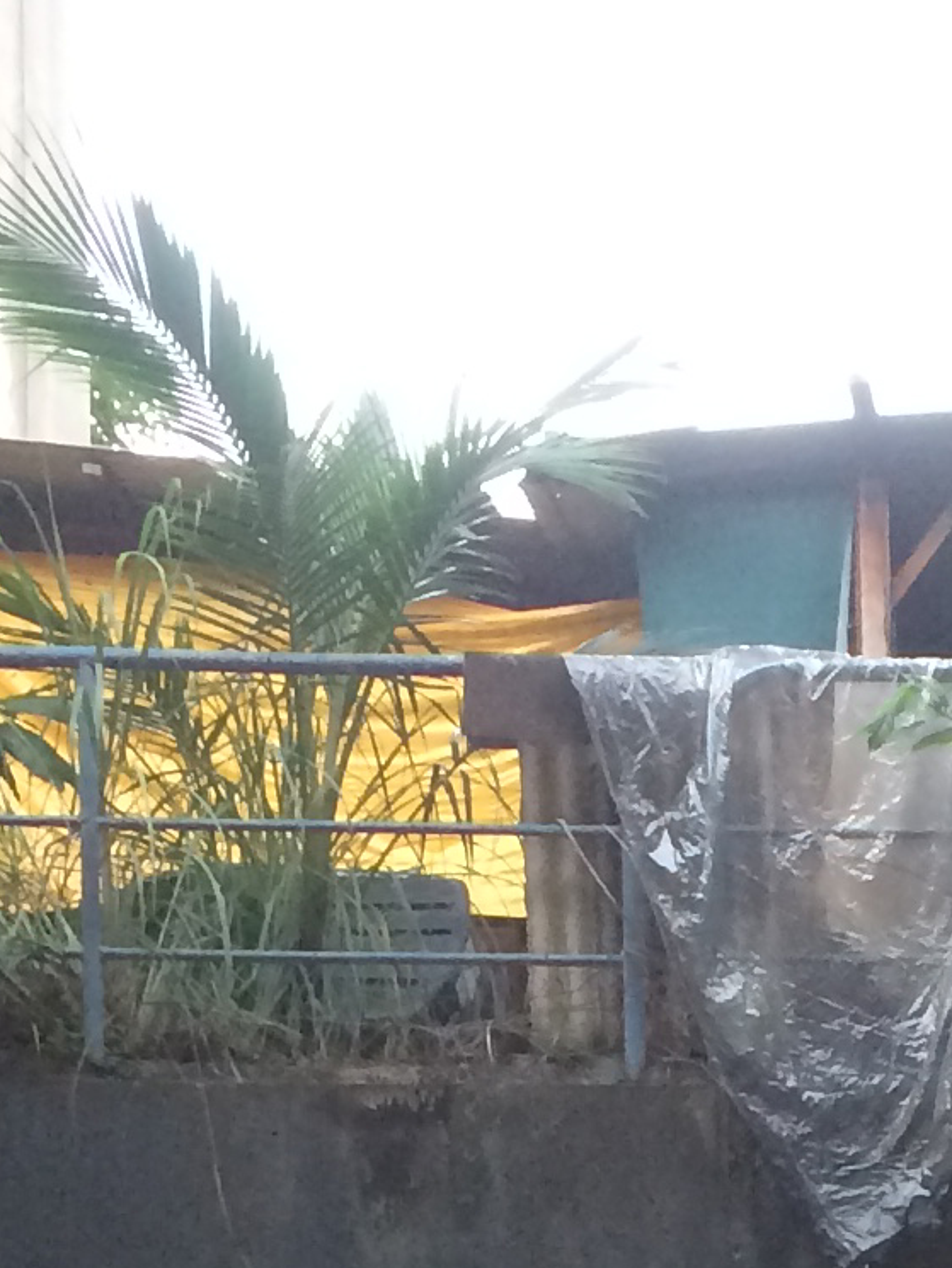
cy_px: 1945
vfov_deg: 14.4
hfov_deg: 11.2
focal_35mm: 127
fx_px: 4656
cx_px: 1415
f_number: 2.2
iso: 80
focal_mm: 4.15
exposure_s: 1/33
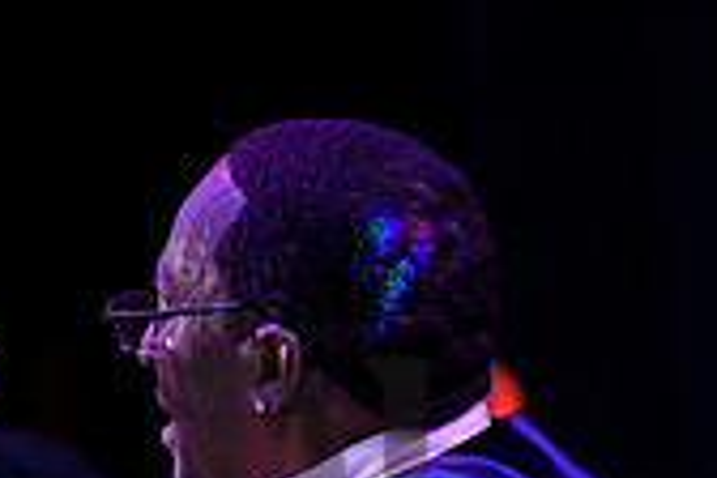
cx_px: 17
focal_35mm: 466
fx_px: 9280
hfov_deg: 4.4
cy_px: 636
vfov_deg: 2.9
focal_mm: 135
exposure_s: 1/250
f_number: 2.8
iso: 1600
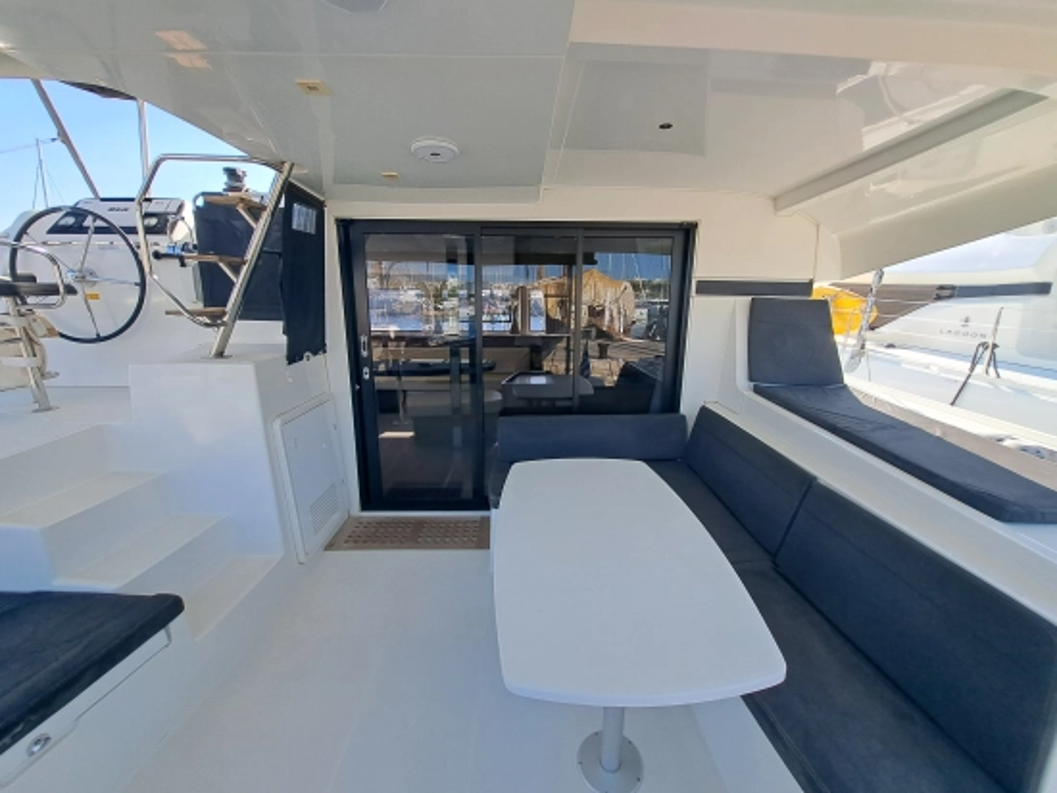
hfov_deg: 106.2
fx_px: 397
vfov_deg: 90.0
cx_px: 528
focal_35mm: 13
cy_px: 396
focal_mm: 1.74
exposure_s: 1/617
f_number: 2.2
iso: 50
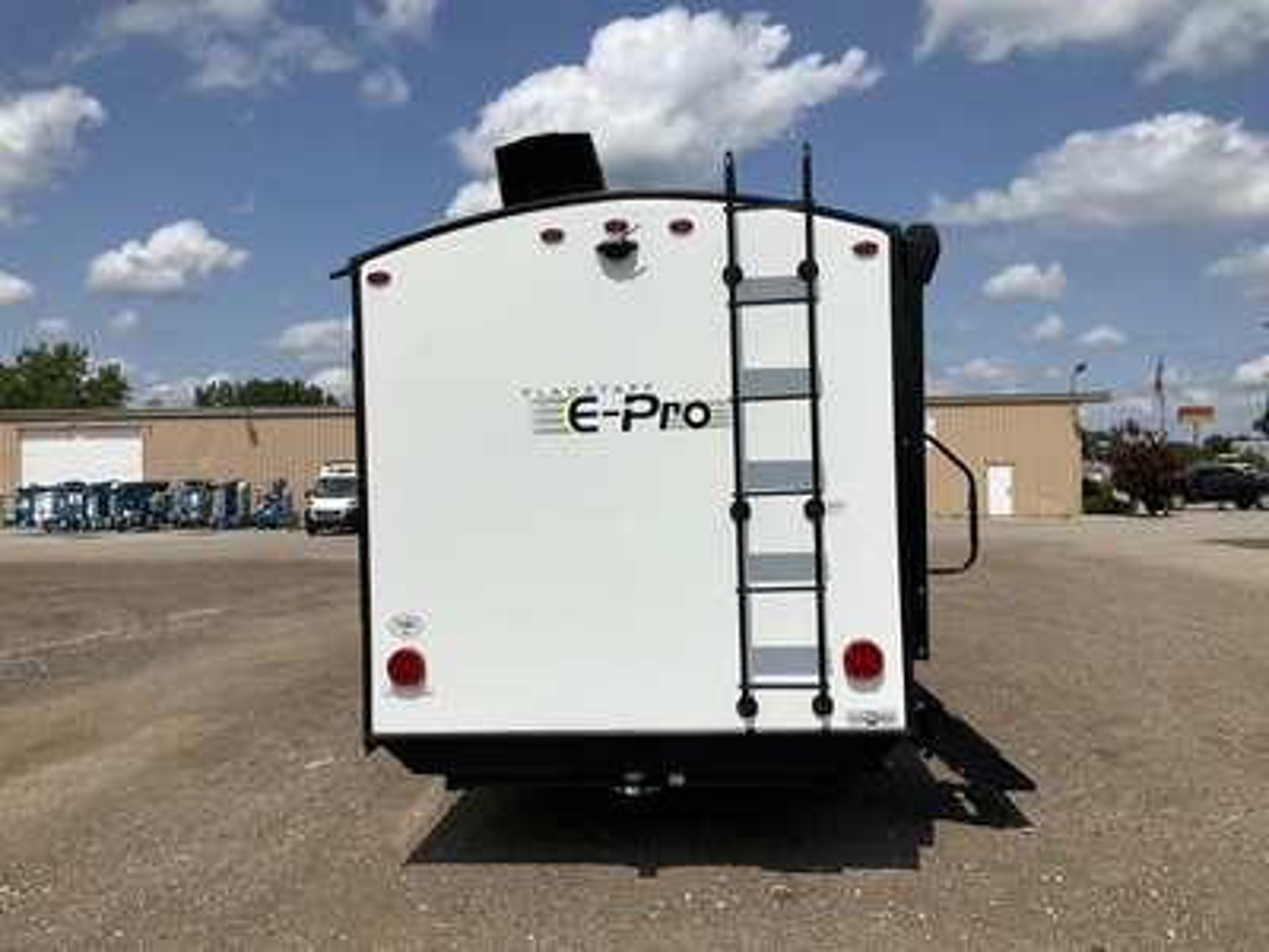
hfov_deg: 61.7
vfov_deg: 48.2
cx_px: 634
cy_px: 476
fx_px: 1063
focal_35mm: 29
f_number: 1.8
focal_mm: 3
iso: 25
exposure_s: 1/5263
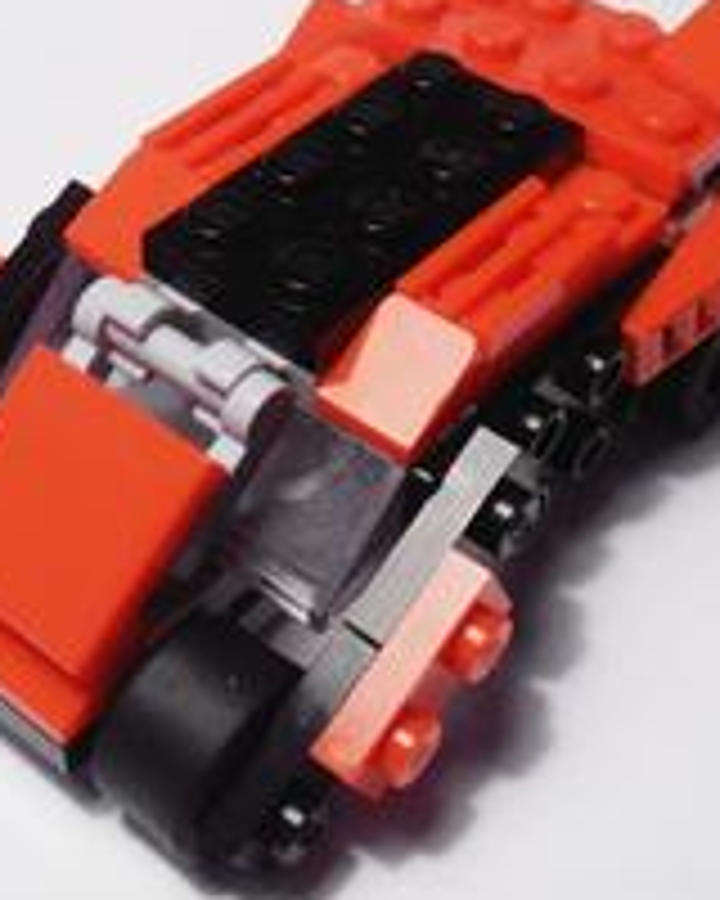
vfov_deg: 29.1
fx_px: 1731
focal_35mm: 65
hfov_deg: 23.5
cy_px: 382
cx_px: 351
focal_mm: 6.61
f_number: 3.9
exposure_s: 1/100
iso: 80
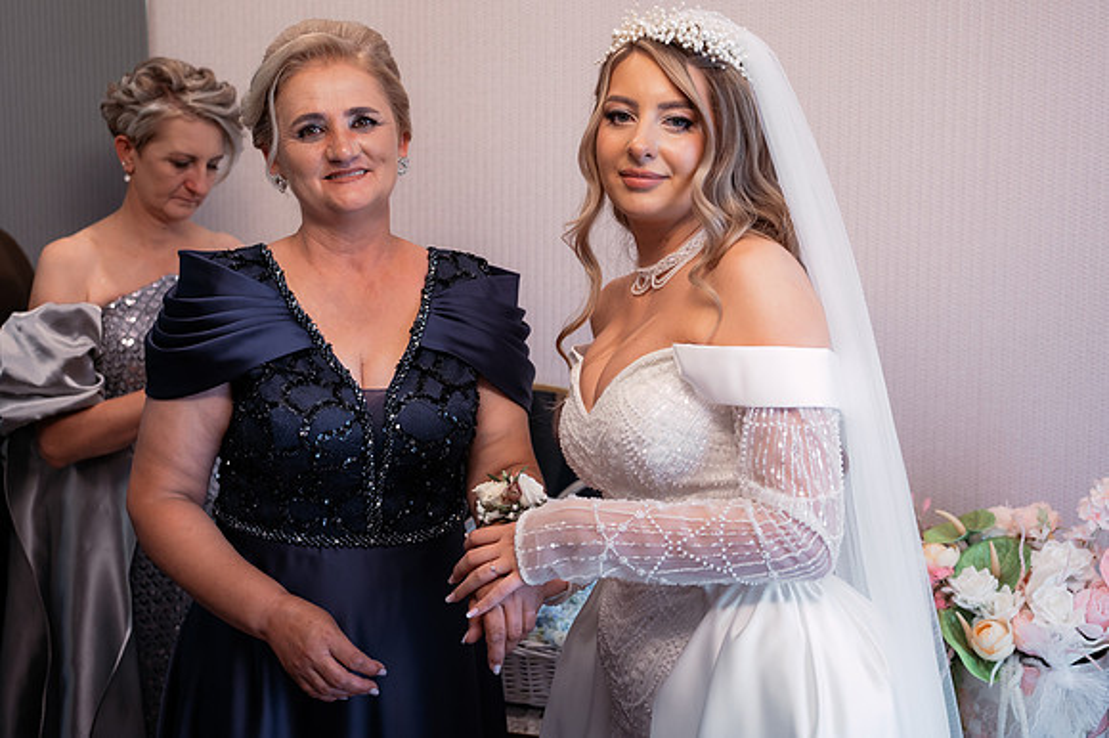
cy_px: 353
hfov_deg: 45.5
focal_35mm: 43
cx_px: 549
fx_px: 1321
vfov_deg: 31.2
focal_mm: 40
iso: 640
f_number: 2.8
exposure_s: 1/250
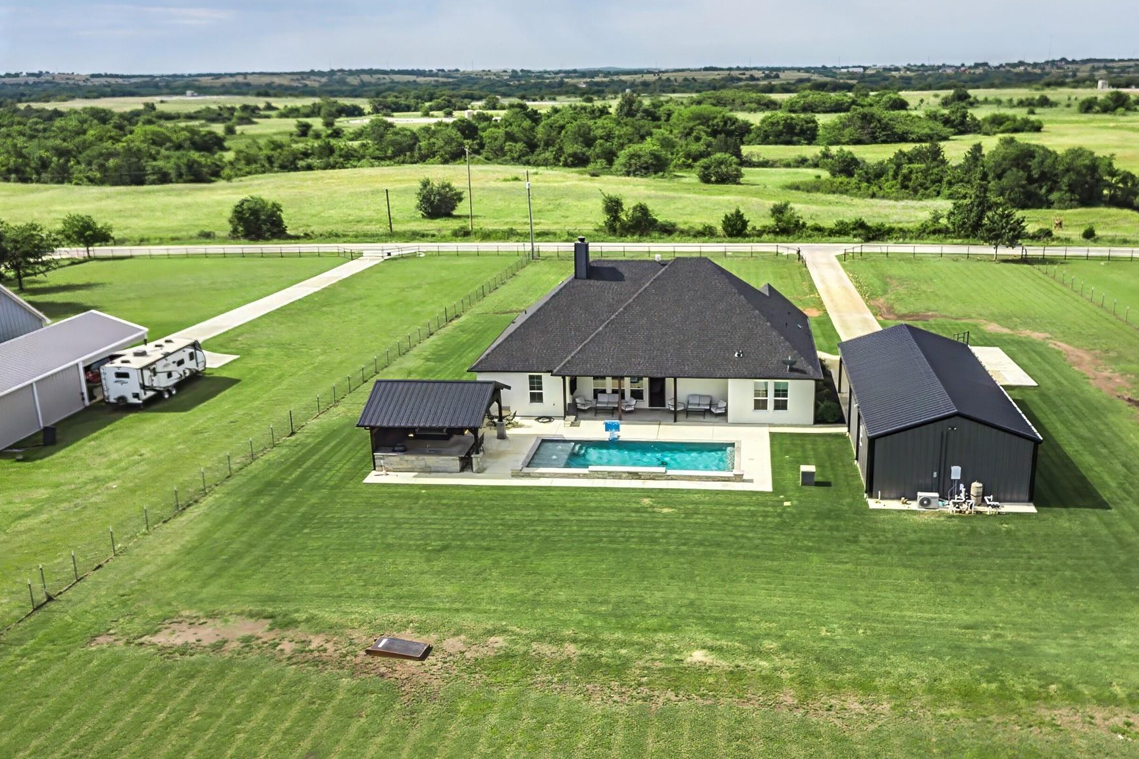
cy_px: 393
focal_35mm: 32
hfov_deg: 58.4
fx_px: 1012
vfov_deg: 41.1
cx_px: 662
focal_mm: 4.7
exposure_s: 1/1600
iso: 100
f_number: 2.2
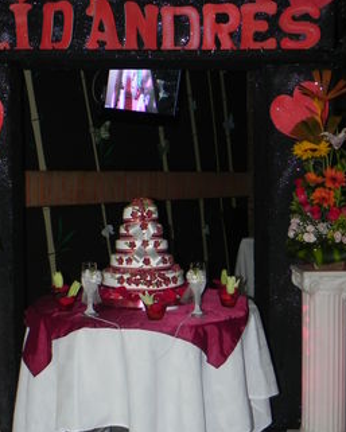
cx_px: 153
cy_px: 219
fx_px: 691
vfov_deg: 34.7
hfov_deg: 28.1
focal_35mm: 54
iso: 200
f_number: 3.2
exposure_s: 1/30
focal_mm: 6.6
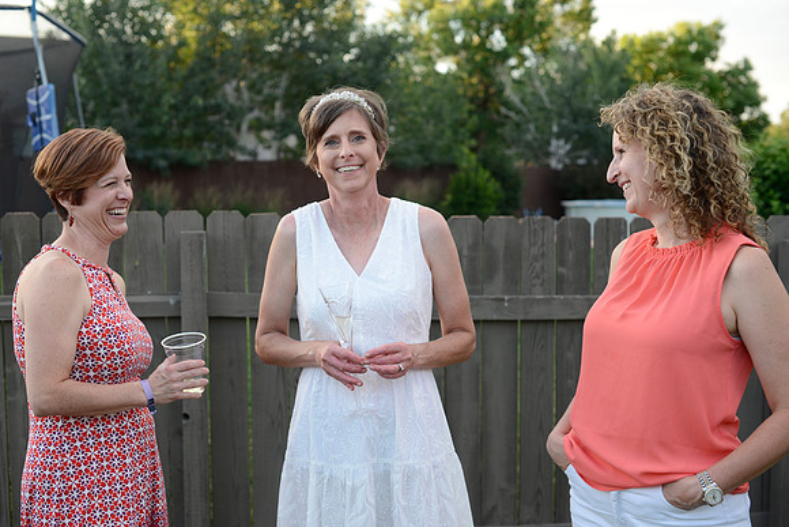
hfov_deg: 39.6
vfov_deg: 27.0
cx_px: 394
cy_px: 264
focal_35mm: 50
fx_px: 1096
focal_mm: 50
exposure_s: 1/200
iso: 400
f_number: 4
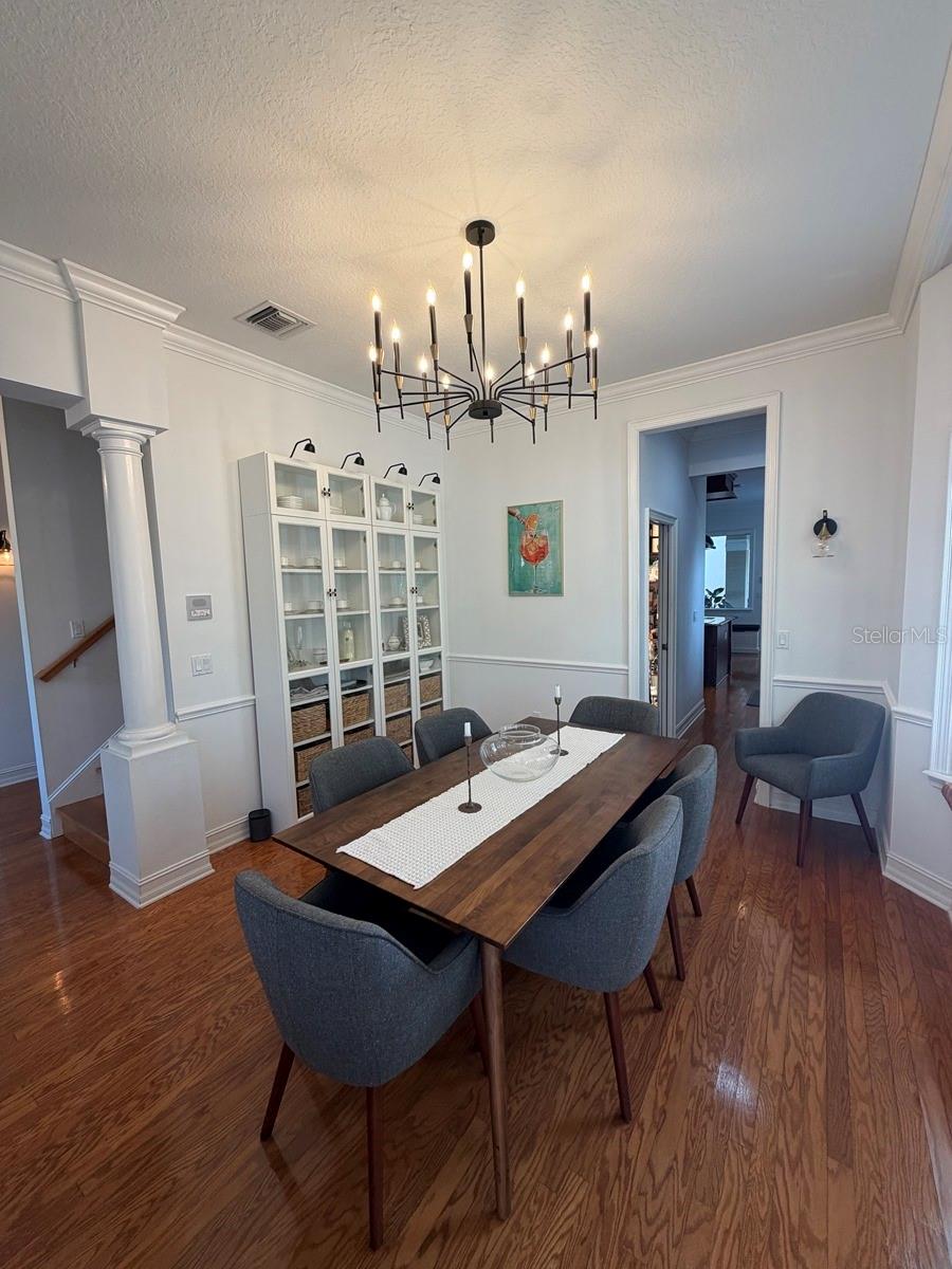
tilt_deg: -4.3
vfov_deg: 102.1
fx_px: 513
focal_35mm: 14
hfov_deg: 85.7
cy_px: 634
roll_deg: +1.6
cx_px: 476
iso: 125
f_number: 2.2
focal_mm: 2.22
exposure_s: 1/120
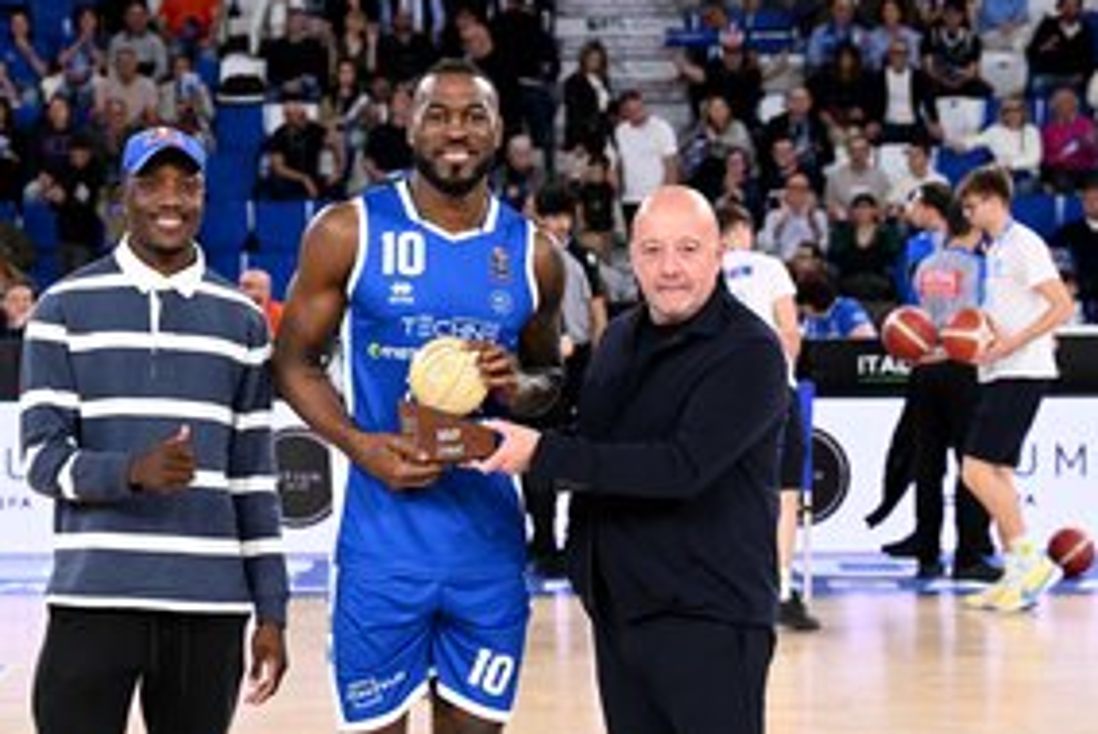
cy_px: 363
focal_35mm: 107
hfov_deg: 19.1
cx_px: 468
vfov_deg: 12.8
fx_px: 3267
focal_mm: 78
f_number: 5
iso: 2000
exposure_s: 1/640
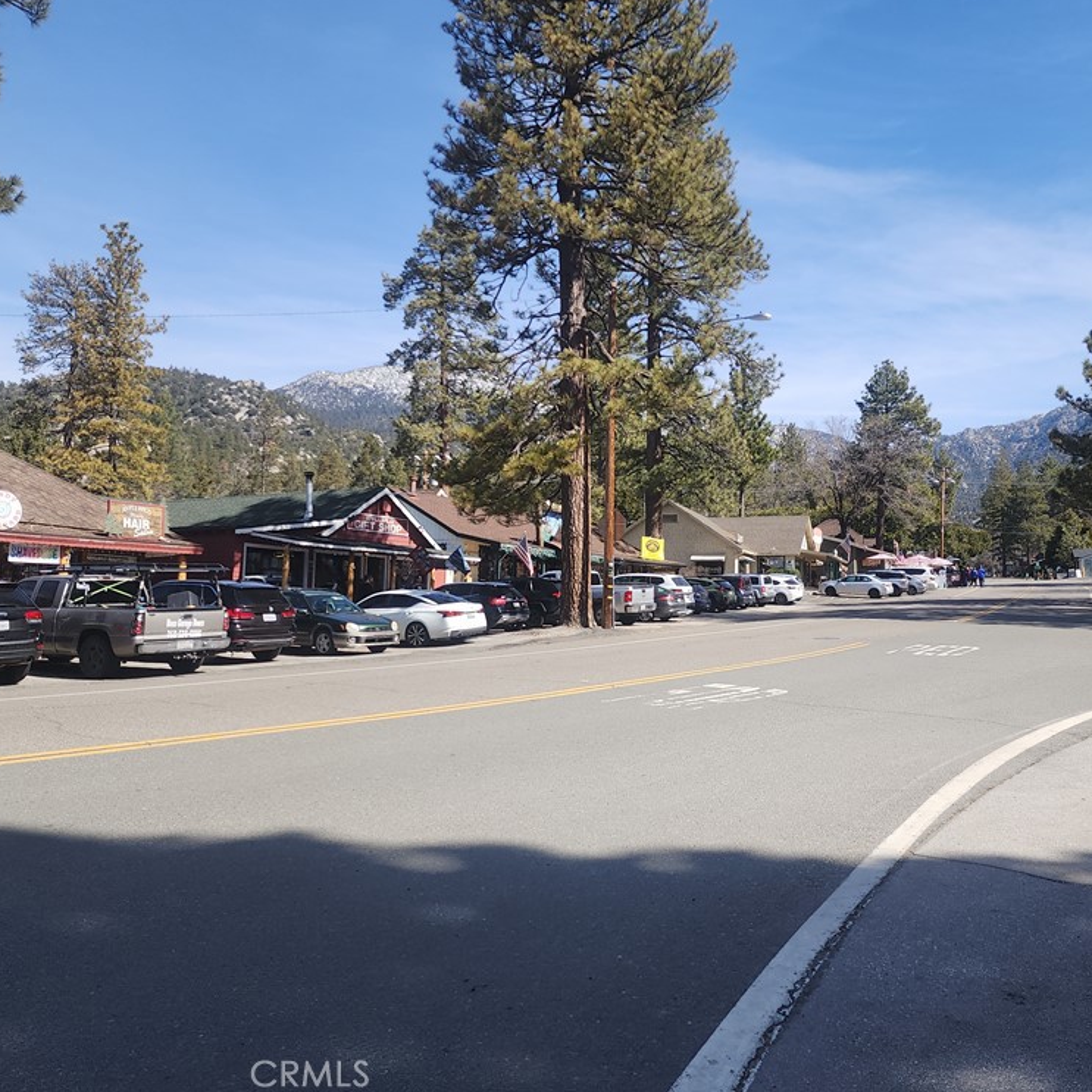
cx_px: 705
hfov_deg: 56.4
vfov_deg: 57.3
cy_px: 531
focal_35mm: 28
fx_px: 999
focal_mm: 6.4
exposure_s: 1/673
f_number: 1.8
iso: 12
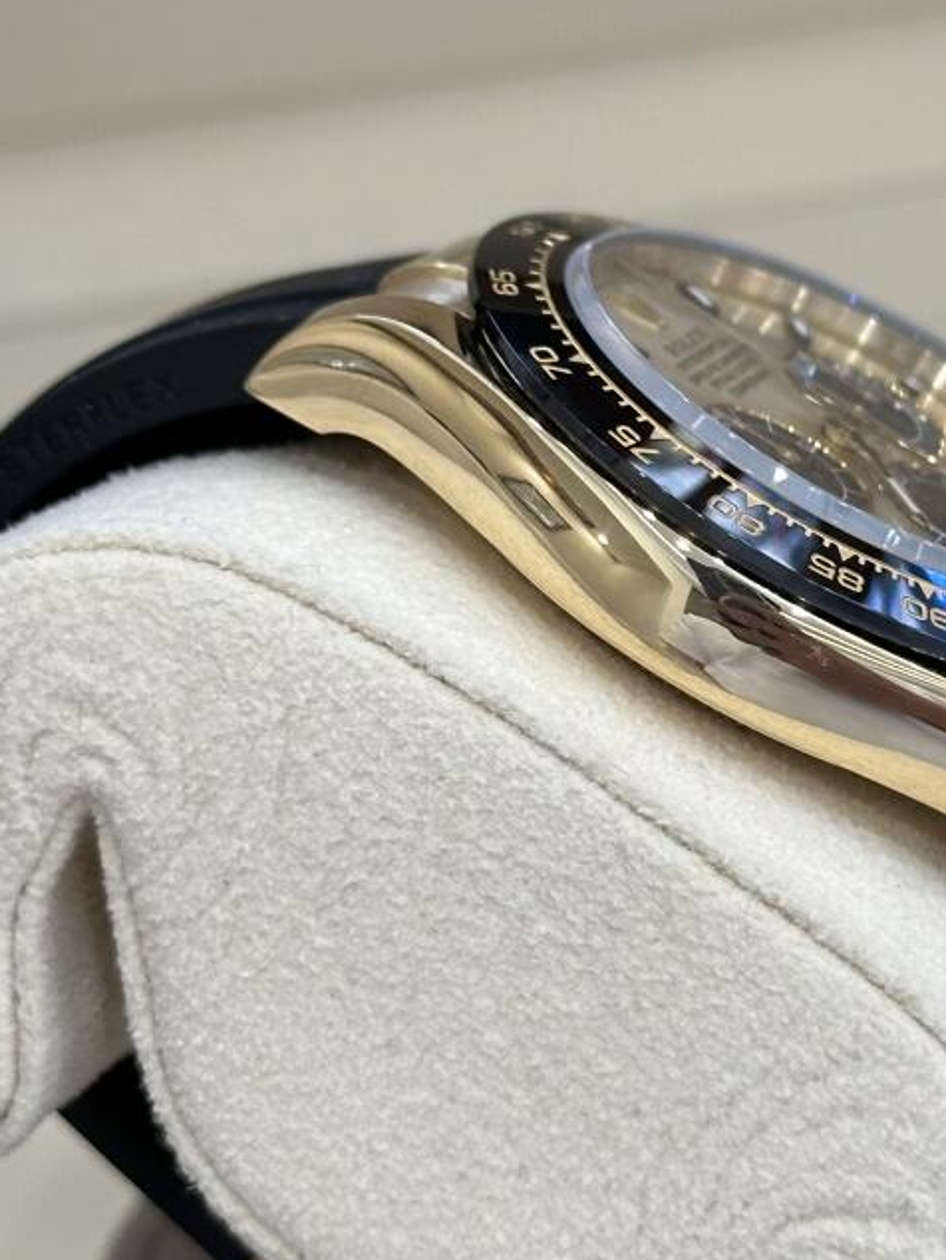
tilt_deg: -65.0
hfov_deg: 13.5
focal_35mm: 109
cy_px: 708
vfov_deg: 18.0
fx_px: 3969
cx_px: 781
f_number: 1.78
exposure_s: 1/100
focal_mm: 6.86
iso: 80
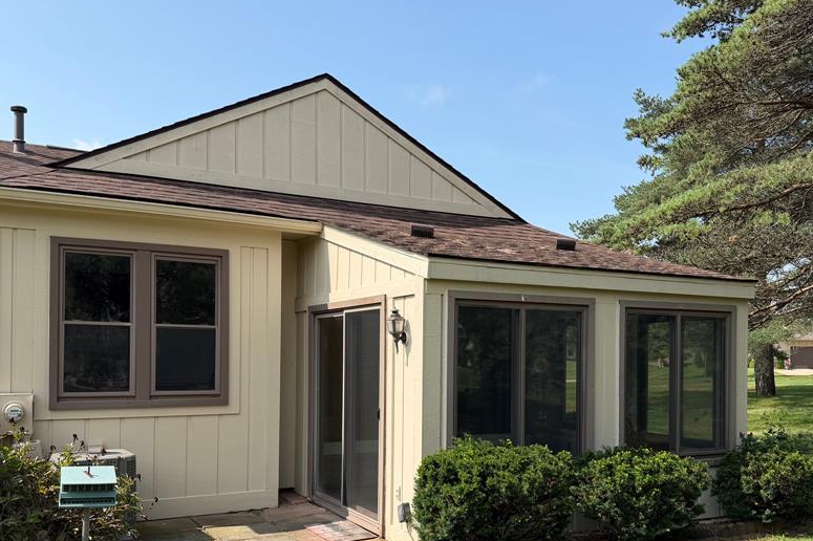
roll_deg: -0.3
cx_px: 421
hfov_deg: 57.2
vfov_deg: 39.5
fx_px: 745
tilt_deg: -0.3
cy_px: 354
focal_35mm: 33
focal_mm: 6.76
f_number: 1.78
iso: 80
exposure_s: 1/2801
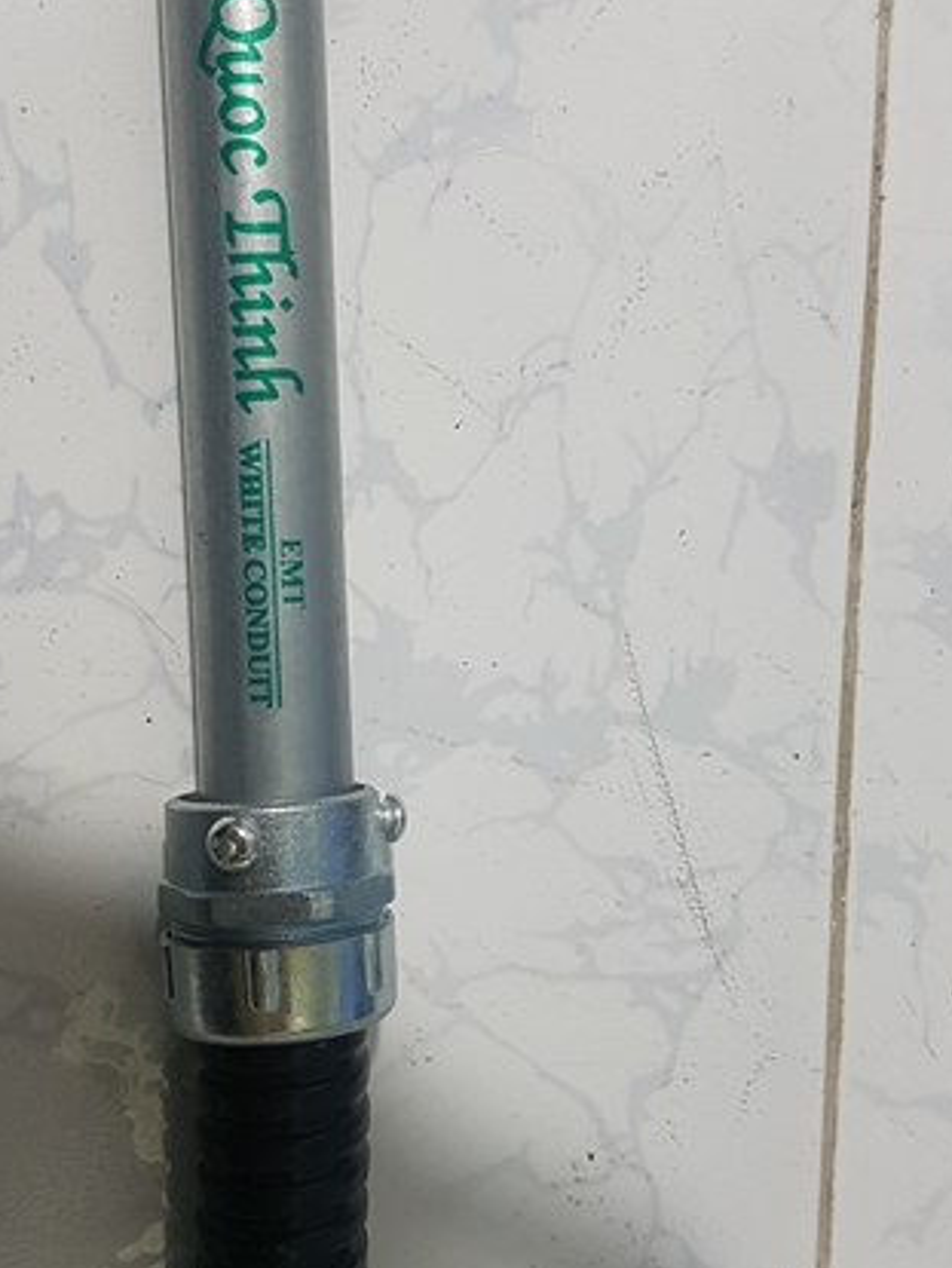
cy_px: 672
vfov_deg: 43.8
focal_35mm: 43
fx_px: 1575
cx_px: 334
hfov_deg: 33.4
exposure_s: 1/50
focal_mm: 4.2
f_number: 1.7
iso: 200
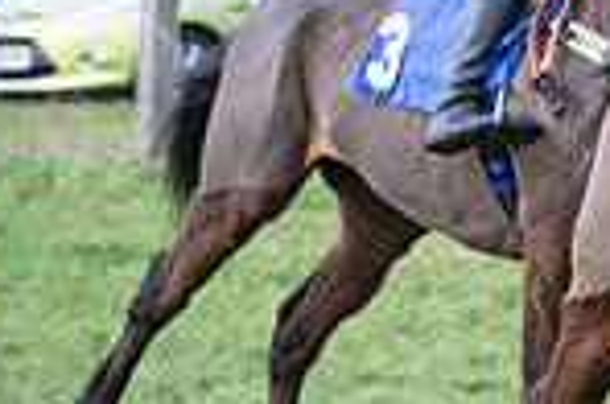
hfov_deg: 4.0
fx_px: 8555
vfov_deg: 2.7
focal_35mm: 506
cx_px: 1160
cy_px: -55
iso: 400
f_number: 4
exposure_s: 1/800
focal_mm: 82
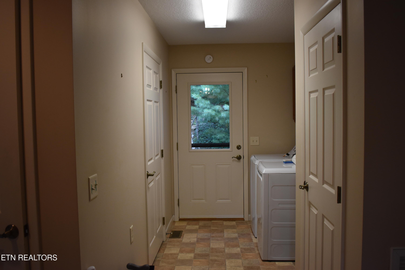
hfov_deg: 59.5
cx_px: 202
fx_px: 354
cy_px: 135
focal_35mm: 32
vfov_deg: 41.7
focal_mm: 21
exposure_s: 1/200
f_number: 3.8
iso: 800
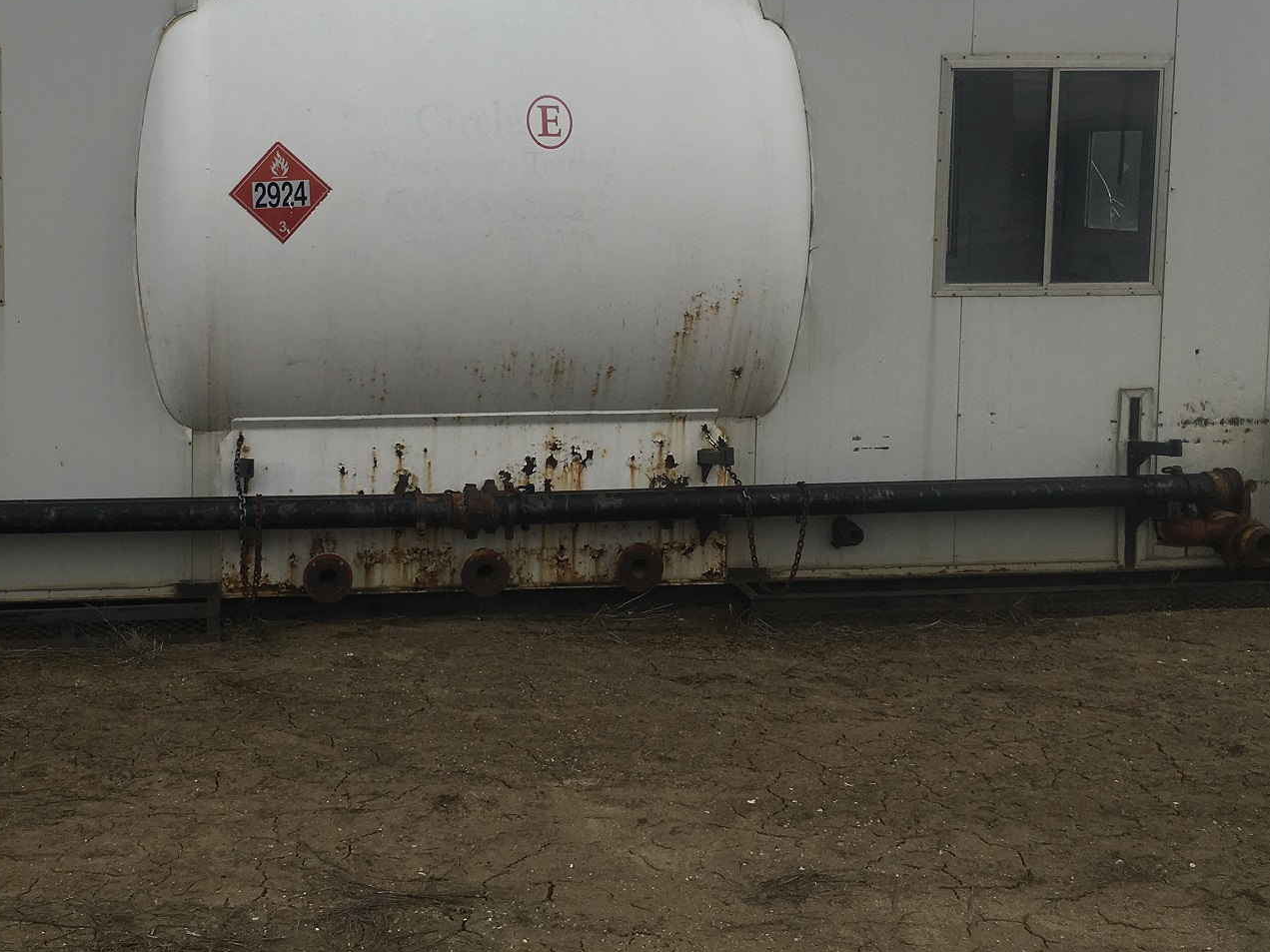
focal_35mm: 46
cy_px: 311
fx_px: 1687
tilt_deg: -6.9
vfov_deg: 31.2
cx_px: 406
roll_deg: -0.4
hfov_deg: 40.6
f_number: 2.2
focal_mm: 4.15
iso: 25
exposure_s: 1/2331
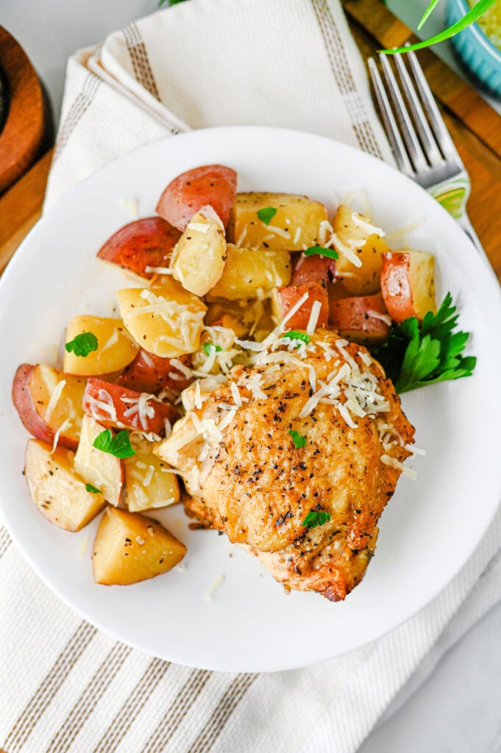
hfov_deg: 26.9
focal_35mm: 50
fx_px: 1045
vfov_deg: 39.6
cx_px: 250
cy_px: 376
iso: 320
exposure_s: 1/125
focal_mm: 50
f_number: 4
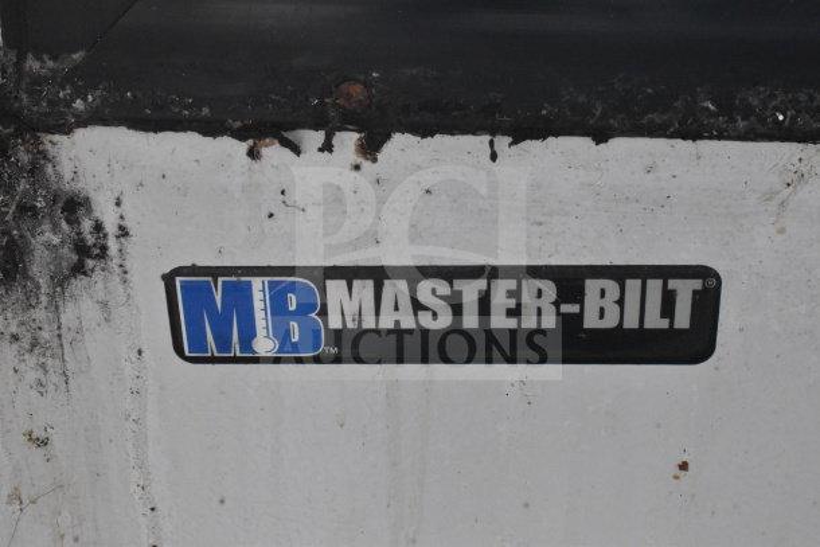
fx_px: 1640
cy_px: 274
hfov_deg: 28.1
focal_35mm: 72
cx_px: 410
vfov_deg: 18.9
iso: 6400
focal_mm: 48
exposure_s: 1/2000
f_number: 22
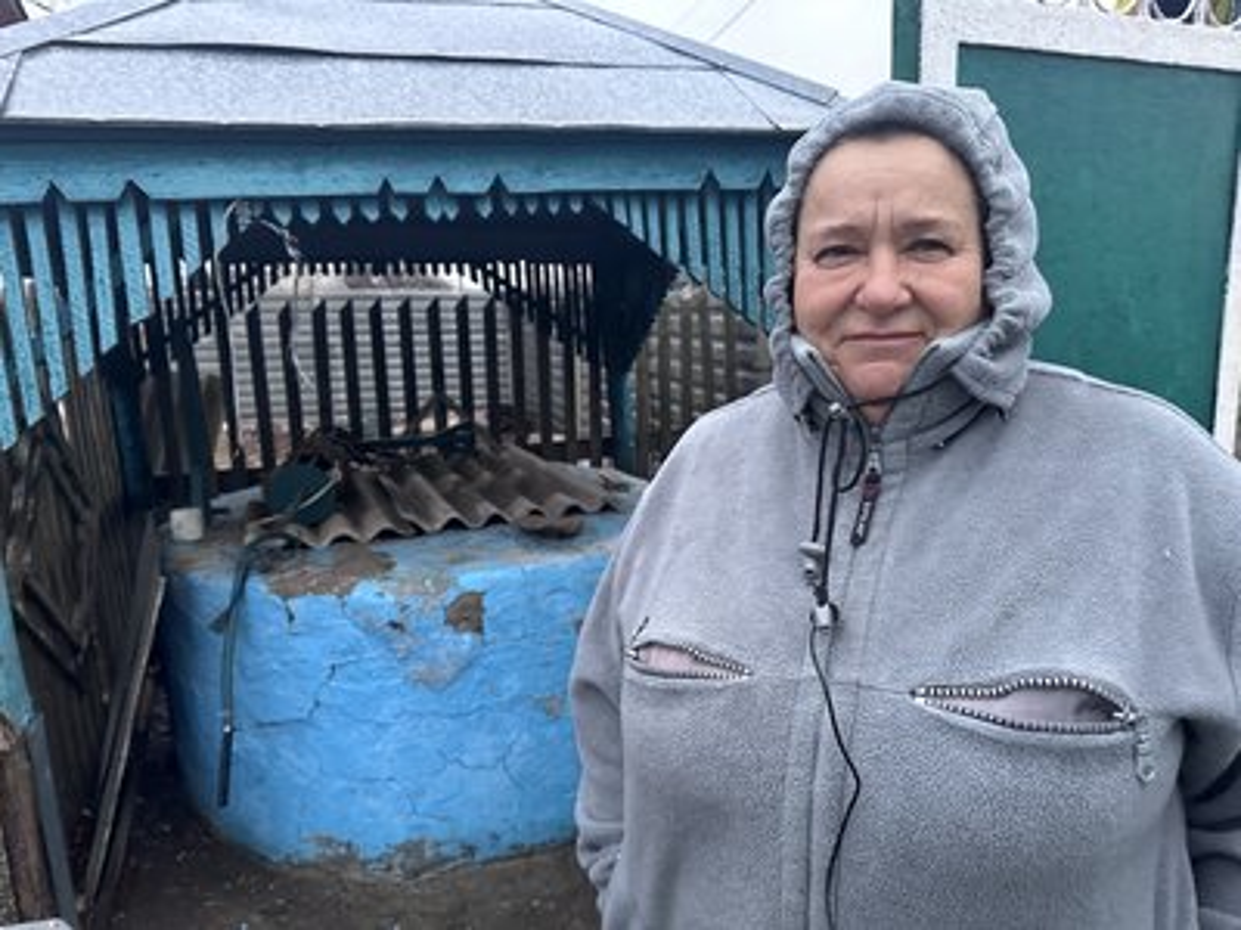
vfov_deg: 56.8
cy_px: 465
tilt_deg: -11.1
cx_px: 620
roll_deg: +1.6
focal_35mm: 24
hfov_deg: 71.6
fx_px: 860
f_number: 1.78
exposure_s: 1/60
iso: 640
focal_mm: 6.86
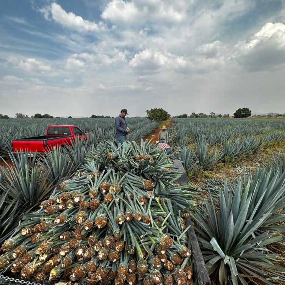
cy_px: 163
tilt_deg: -17.1
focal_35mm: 17
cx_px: 138
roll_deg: +1.6
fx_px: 158
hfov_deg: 83.9
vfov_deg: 83.5
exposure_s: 1/1182
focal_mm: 2.22
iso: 40
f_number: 2.2
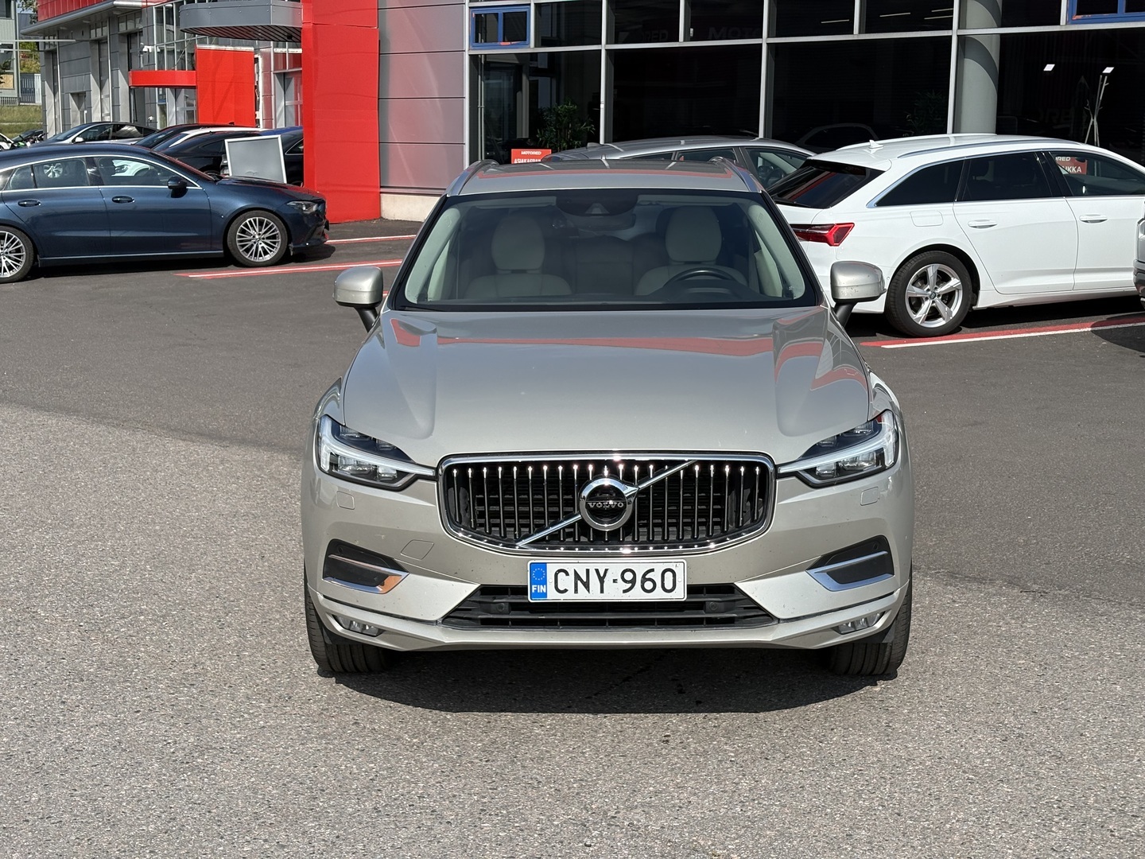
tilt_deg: -9.1
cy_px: 430
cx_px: 572
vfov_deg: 28.0
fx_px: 1720
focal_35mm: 52
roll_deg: -0.4
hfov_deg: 36.8
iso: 32
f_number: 1.6
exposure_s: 1/4329
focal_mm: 5.96
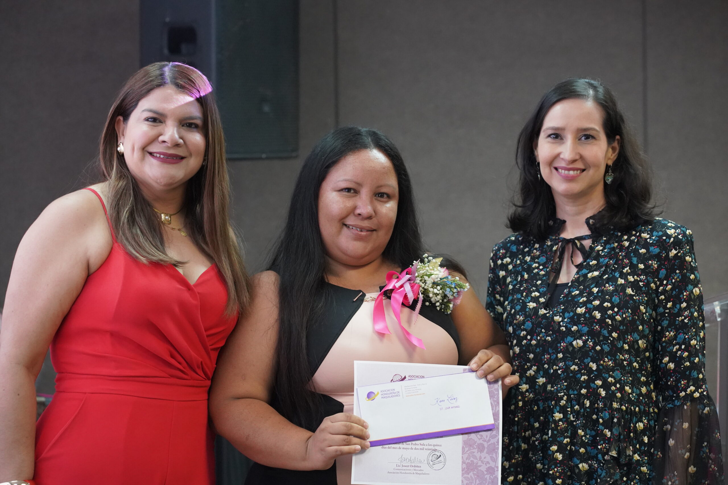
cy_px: 242
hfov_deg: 23.9
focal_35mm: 85
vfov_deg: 16.1
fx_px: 1719
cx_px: 364
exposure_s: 1/160
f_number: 4
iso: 8000
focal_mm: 85
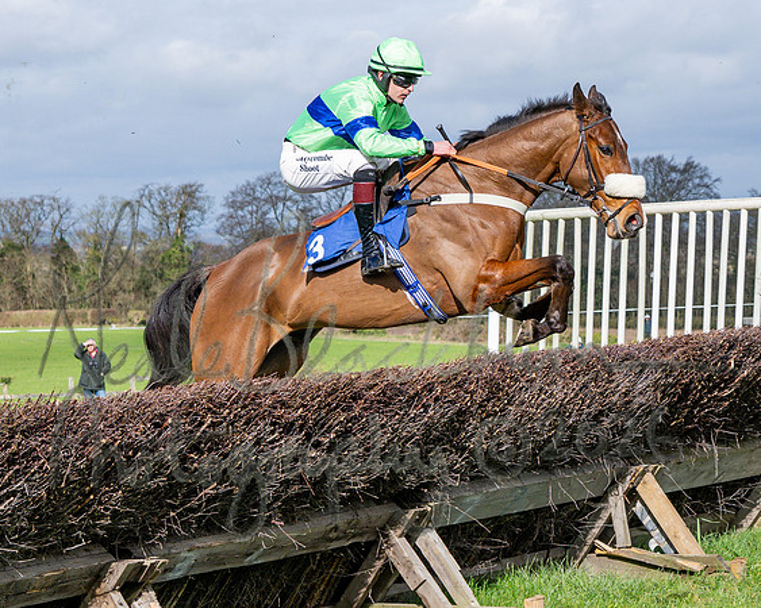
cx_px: 518
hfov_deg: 14.8
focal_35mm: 130
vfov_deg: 11.9
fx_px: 2920
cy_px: 231
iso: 200
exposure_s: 1/2000
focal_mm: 43
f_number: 4
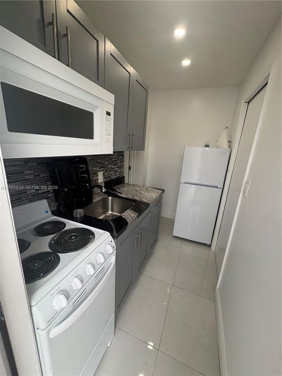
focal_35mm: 14
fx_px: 152
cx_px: 141
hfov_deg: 85.7
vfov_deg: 102.1
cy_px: 188
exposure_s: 1/120
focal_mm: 2.22
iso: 64
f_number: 2.2
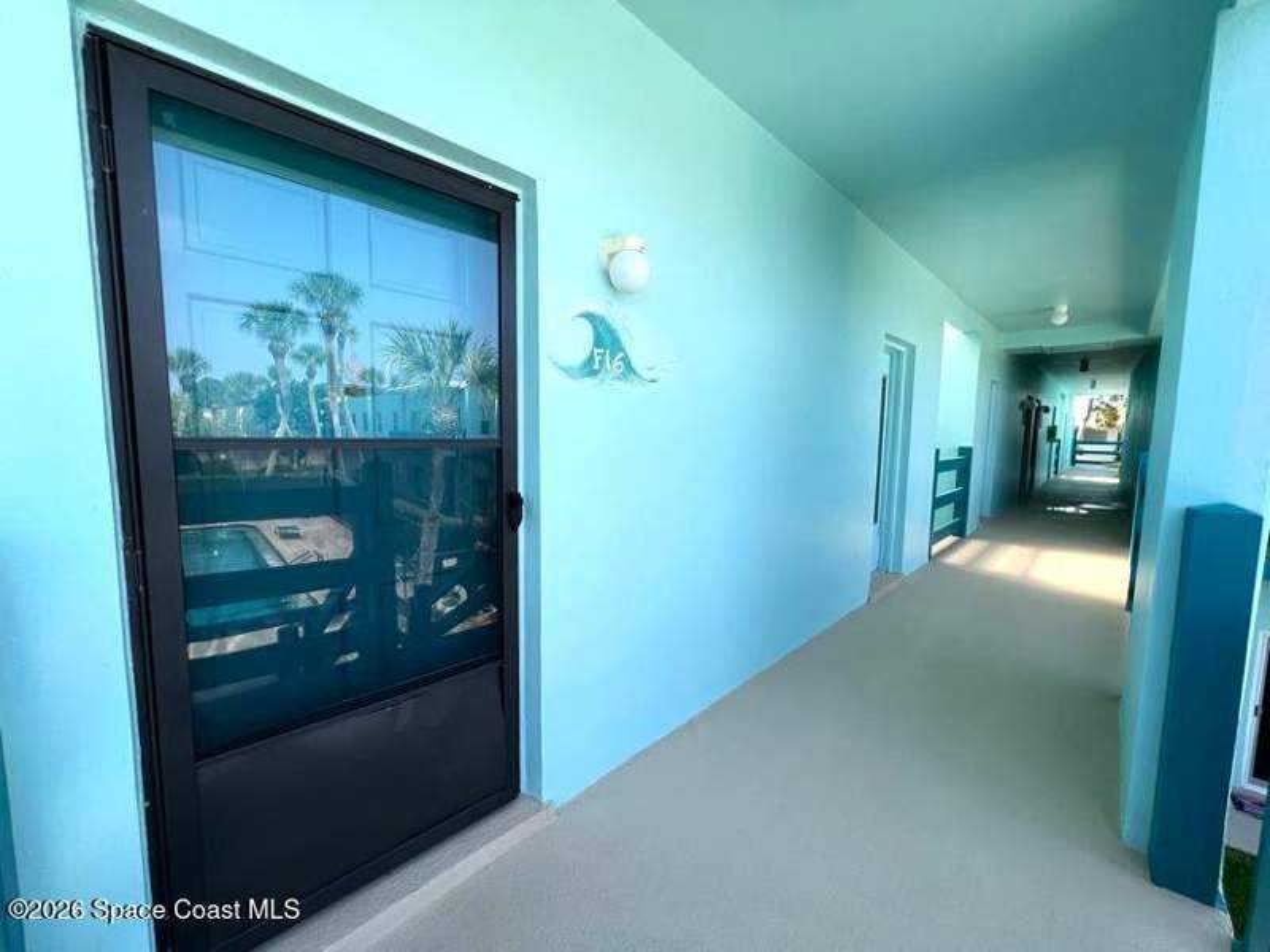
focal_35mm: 14
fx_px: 514
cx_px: 635
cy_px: 476
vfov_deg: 85.7
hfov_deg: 102.1
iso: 32
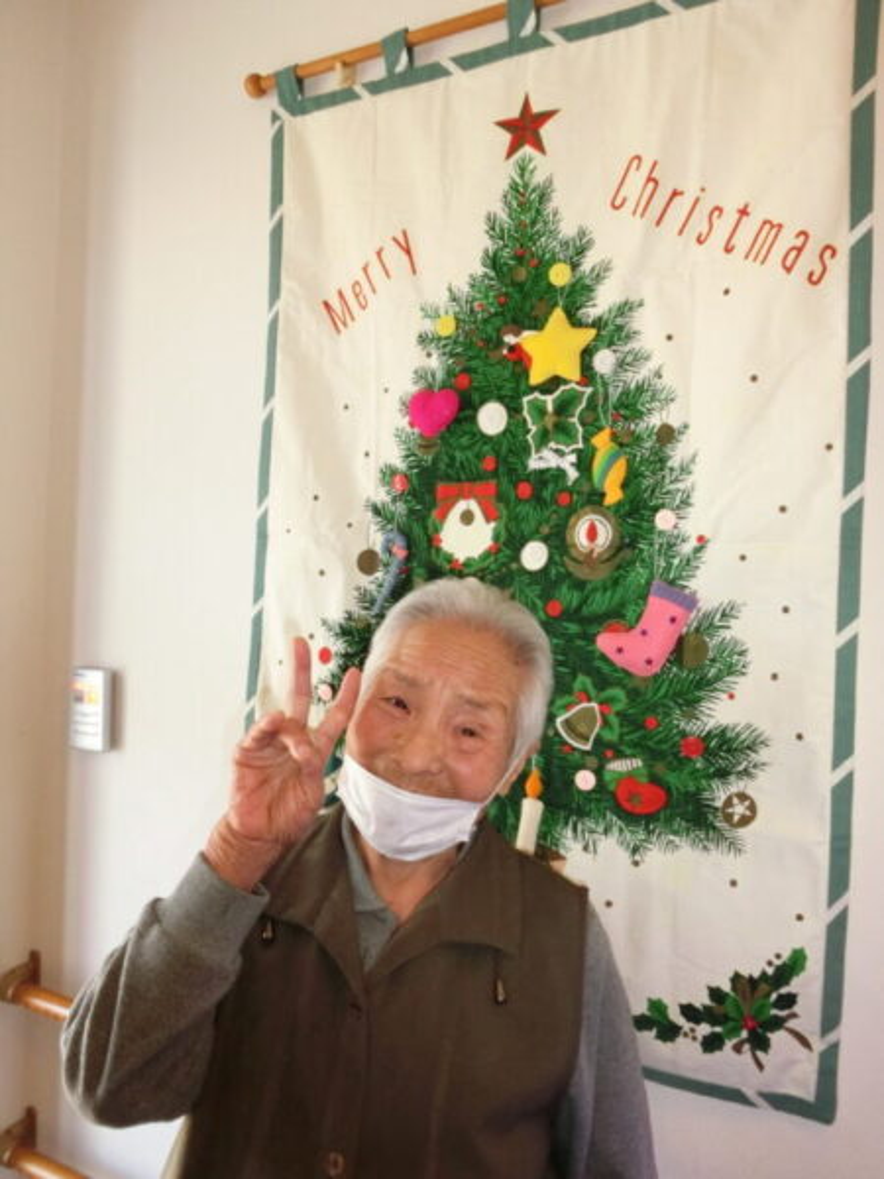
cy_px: 590
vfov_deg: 69.4
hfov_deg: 54.9
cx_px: 442
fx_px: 851
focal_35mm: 25
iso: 400
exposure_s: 1/30
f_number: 3.5
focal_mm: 4.5
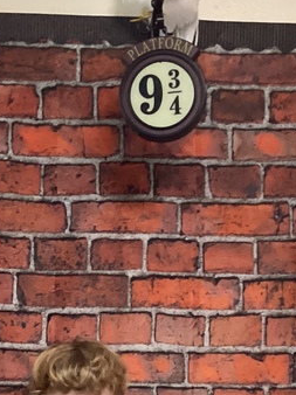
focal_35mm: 94
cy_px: 452
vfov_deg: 19.8
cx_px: 95
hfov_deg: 15.7
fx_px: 1073
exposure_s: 1/60
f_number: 2.4
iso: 320
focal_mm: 3.3
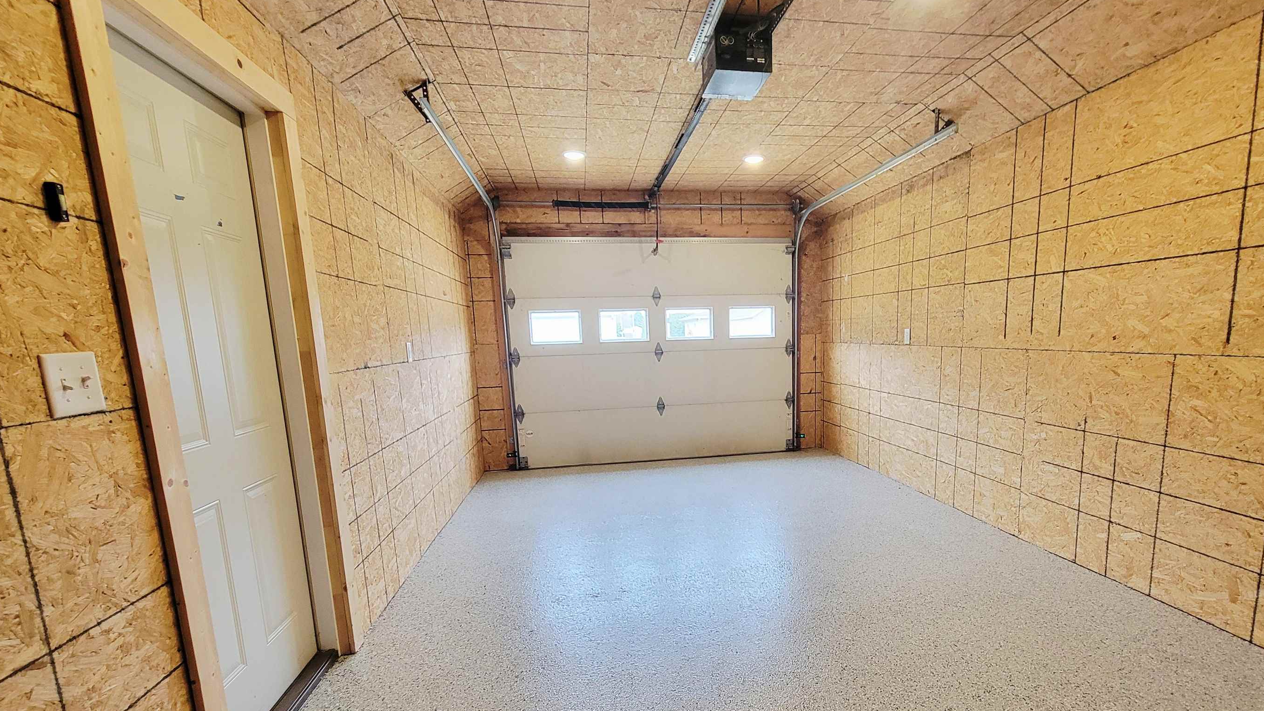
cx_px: 703
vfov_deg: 66.5
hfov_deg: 98.9
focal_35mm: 16
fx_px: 536
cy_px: 426
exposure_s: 1/60.2
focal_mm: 2.2
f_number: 2.2
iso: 200
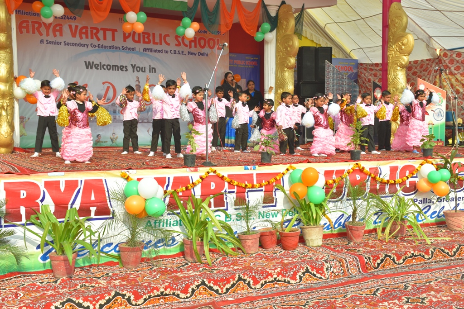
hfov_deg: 43.6
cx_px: 232
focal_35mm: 45
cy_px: 154
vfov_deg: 29.9
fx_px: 580
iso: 125
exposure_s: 1/200
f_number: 7.1
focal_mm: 30
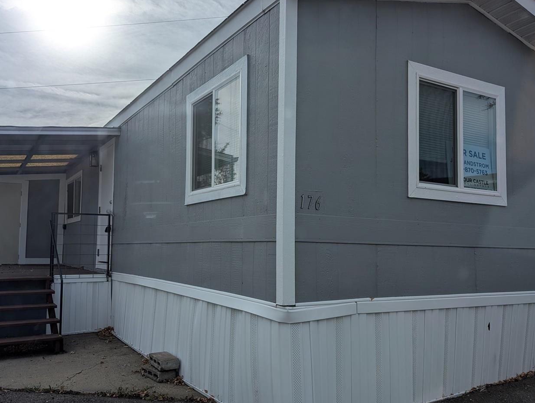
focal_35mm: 31
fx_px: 480
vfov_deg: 45.5
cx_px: 248
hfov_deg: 58.2
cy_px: 216
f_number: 1.68
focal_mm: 6.9
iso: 22
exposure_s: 1/6098
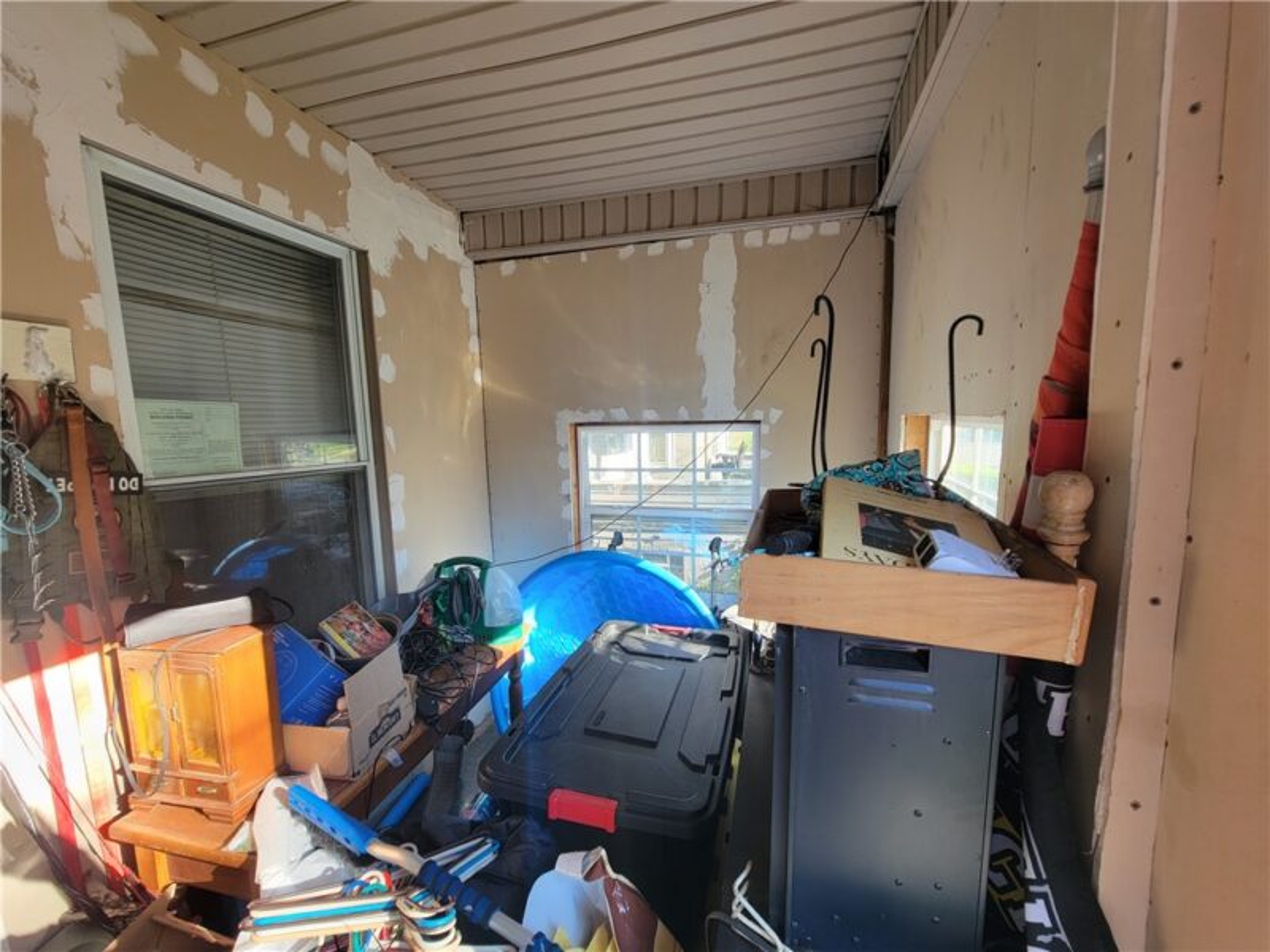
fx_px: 477
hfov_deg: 106.2
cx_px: 635
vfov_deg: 89.9
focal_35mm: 13
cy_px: 476
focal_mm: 2.2
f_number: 2.2
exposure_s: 1/60
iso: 64
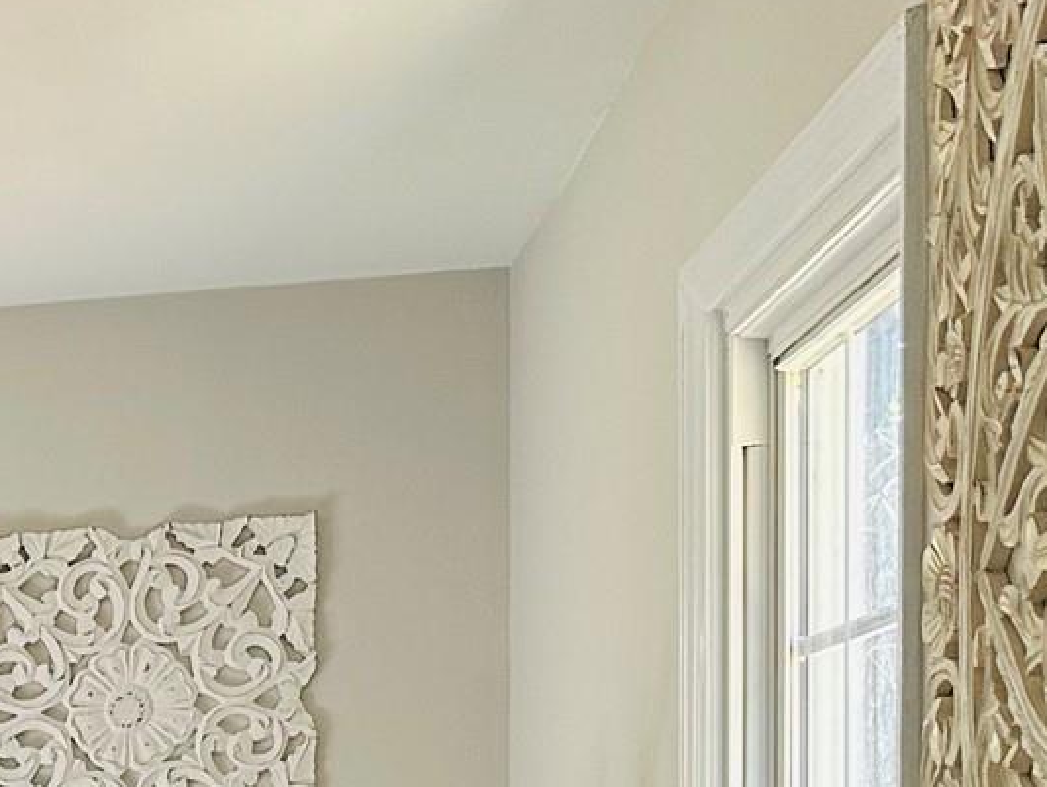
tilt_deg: -5.2
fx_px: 2784
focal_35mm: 92
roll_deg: +1.7
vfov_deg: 14.9
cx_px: -382
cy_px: 1201
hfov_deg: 19.4
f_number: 1.78
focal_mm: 6.86
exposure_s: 1/121
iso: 160
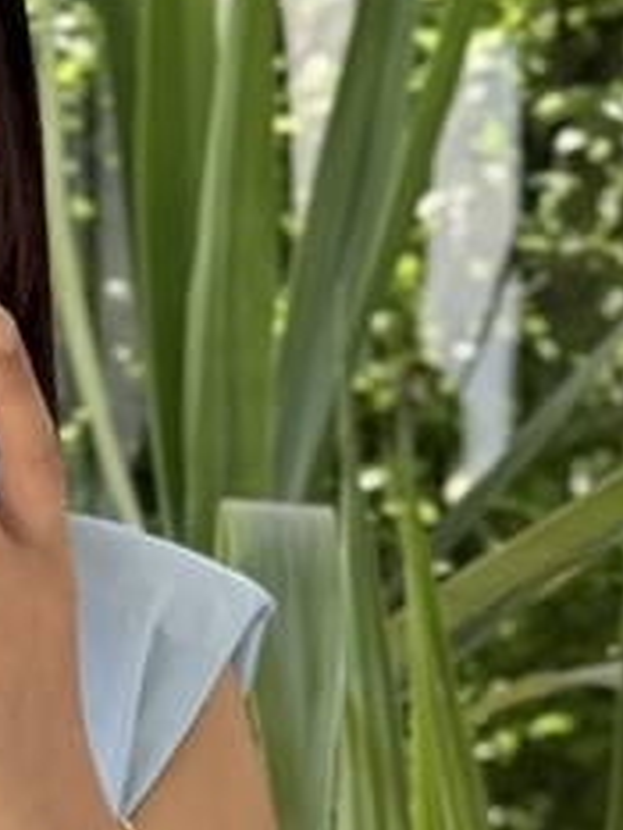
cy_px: 1868
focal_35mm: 275
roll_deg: +0.9
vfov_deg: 6.9
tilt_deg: -20.1
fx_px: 6593
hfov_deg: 5.4
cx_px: -153
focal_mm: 6.76
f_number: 1.78
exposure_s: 1/405
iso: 64
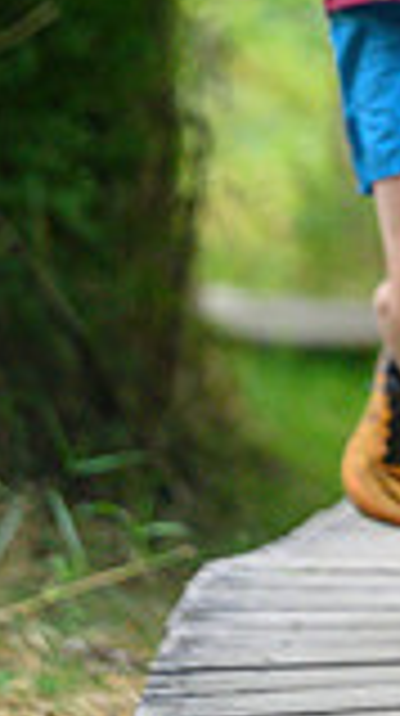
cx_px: 620
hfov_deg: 3.7
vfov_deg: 6.6
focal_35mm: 326
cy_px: -248
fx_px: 6170
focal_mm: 110
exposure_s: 1/800
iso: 2500
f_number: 3.2
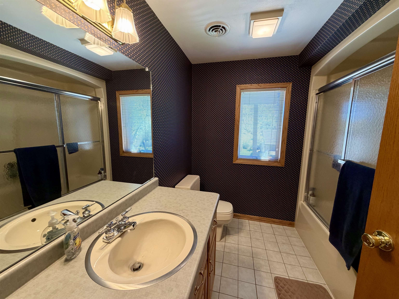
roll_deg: -0.1
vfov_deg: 85.7
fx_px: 161
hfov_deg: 102.1
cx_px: 200
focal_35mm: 14
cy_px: 150
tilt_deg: -8.4
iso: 160
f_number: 2.2
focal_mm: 2.22
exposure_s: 1/60
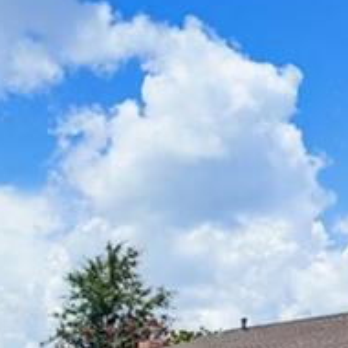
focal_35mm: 55
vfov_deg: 26.3
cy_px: 454
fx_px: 626
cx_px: 136
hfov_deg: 31.0
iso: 80
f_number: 13
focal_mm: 12
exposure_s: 1/60
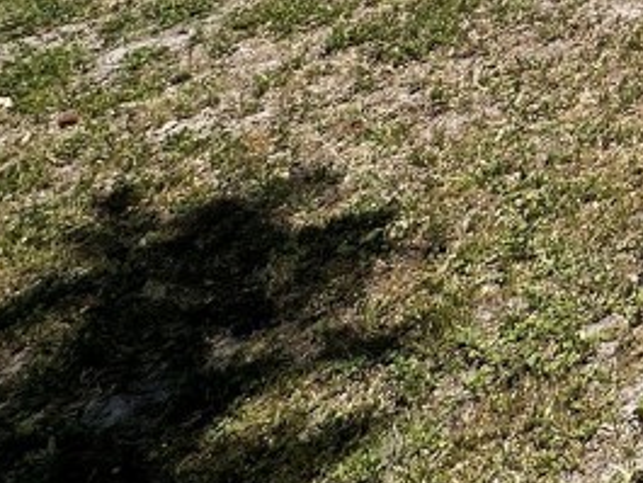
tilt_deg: +0.0
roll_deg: +0.3
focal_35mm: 54
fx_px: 1004
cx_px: 1092
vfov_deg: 19.8
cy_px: -391
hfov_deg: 23.3
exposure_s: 1/1667
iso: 40
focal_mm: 2.22
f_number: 2.2
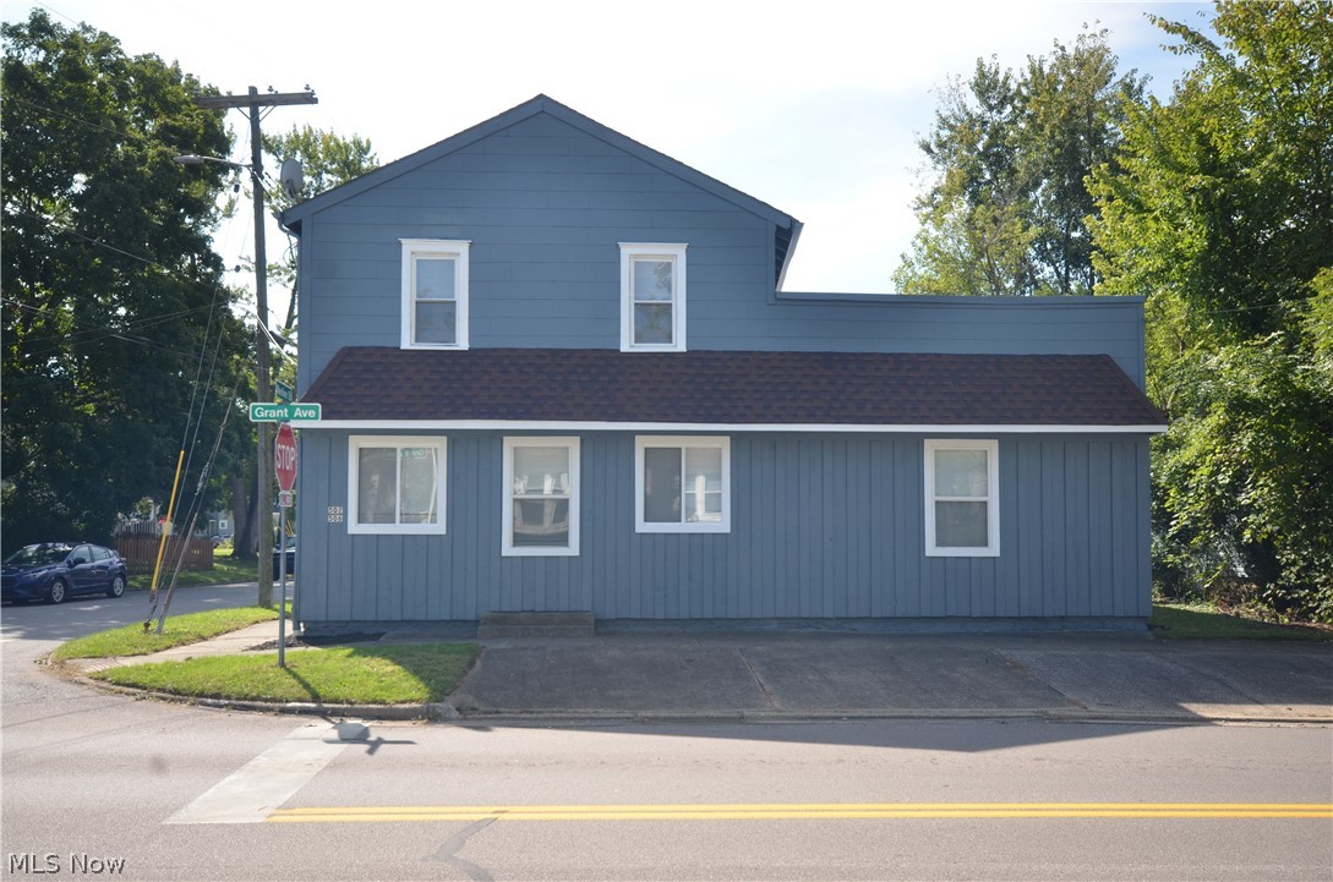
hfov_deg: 62.0
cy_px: 441
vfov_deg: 43.4
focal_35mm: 30
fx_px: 1108
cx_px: 666
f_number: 8
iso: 200
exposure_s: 1/250
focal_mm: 20
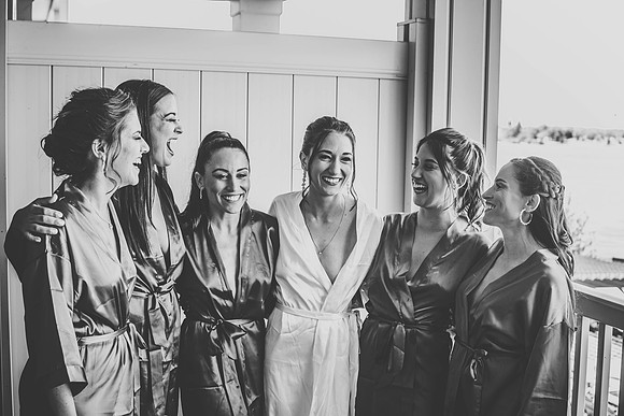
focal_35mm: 50
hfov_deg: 39.6
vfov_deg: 27.0
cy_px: 208
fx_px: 867
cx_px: 312
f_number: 4
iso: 400
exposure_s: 1/250
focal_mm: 50
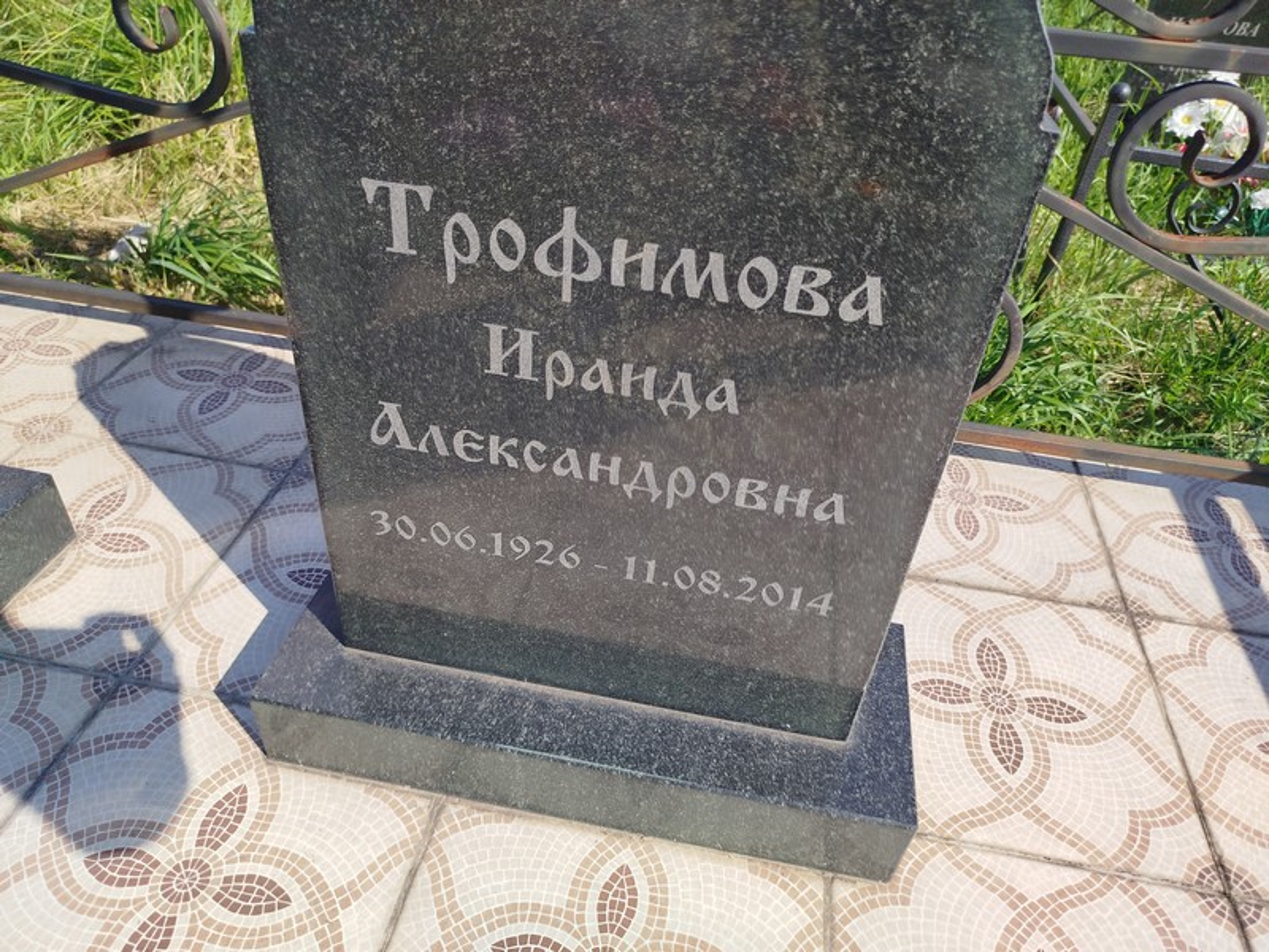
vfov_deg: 56.8
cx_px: 634
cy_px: 476
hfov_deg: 71.6
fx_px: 880
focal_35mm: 24
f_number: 1.7
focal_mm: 5.31
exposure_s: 1/931
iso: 50
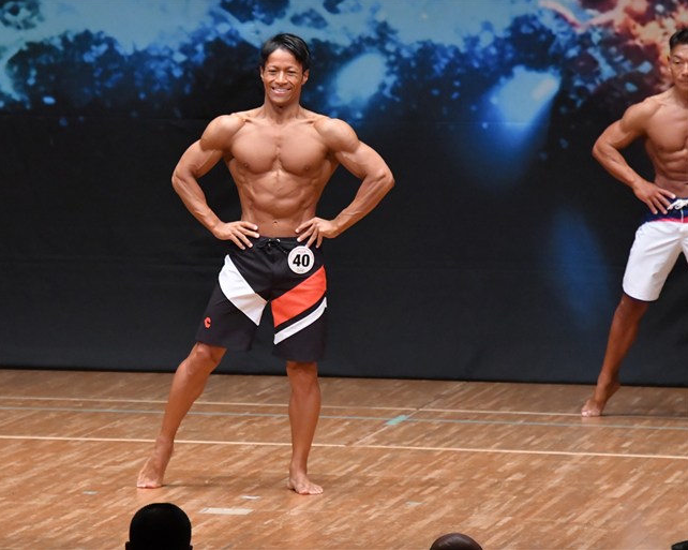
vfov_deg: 4.8
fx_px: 6574
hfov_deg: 6.0
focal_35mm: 323
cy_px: 274
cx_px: 276
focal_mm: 190
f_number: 5.6
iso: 6400
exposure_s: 1/400
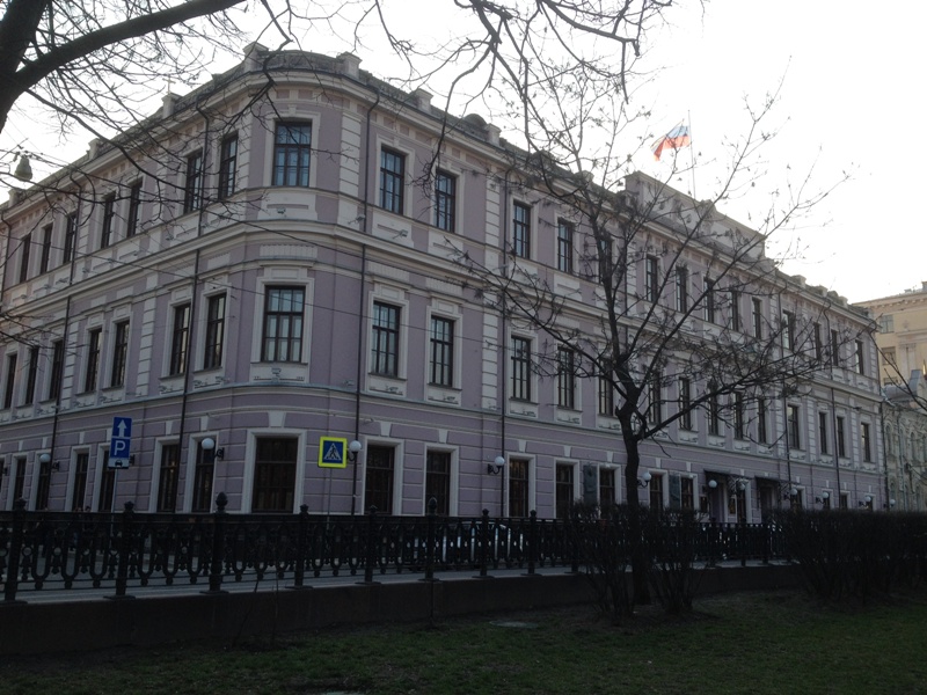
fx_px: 937
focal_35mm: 35
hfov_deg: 52.6
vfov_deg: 40.7
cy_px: 348
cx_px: 464
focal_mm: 4.28
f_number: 2.4
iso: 50
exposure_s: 1/321
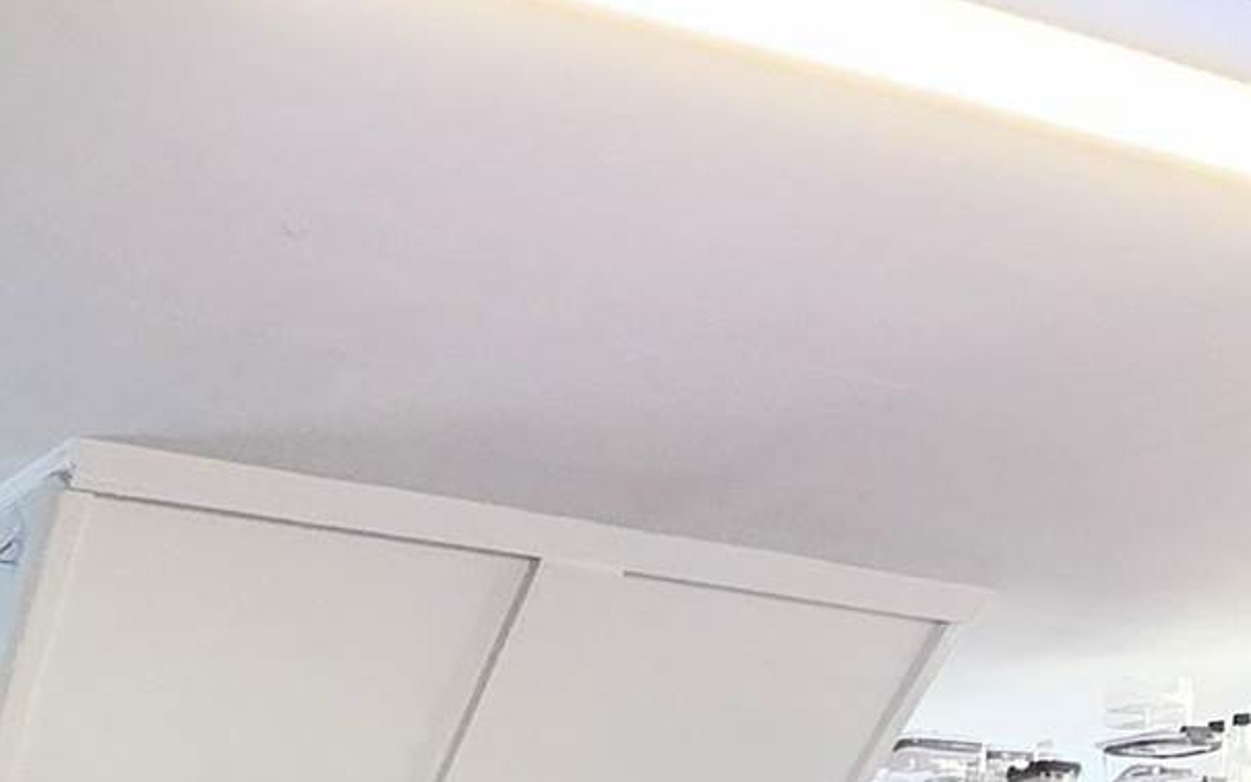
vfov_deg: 15.3
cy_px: 1521
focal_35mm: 70
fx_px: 2386
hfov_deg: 29.4
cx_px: 560
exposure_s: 1/60
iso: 320
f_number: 1.9
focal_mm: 2.2
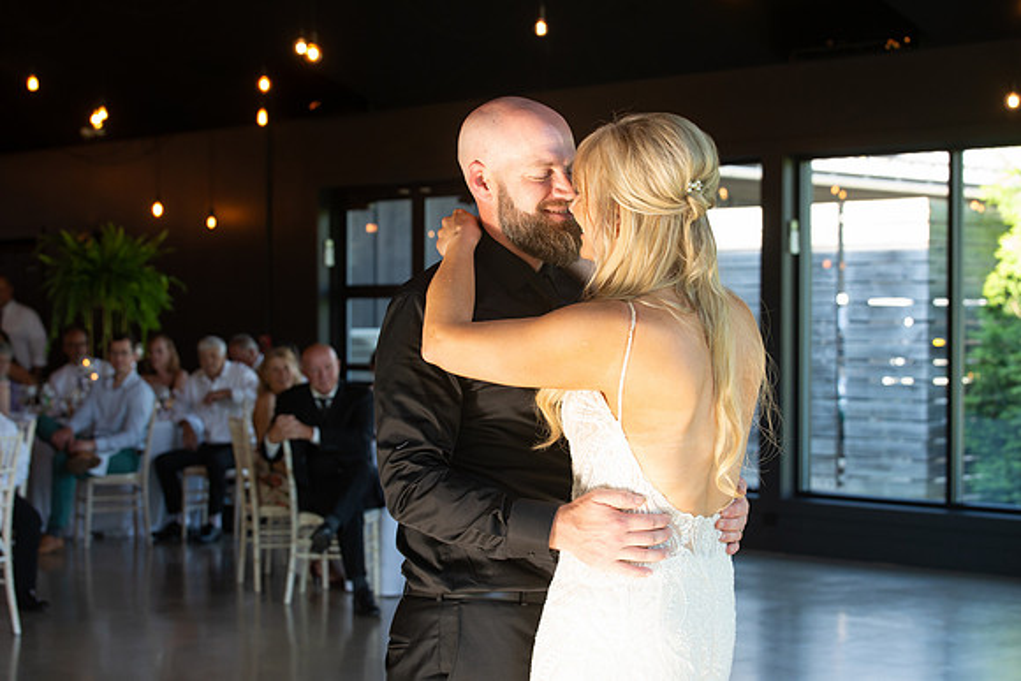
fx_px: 1986
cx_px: 510
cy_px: 340
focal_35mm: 70
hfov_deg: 28.8
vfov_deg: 19.5
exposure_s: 1/160
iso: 1000
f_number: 6.3
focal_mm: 70
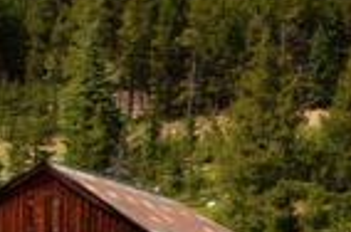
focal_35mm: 236
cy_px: 9
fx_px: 2298
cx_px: -358
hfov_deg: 8.3
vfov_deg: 5.8
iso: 100
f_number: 7.1
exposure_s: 1/200
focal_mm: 35
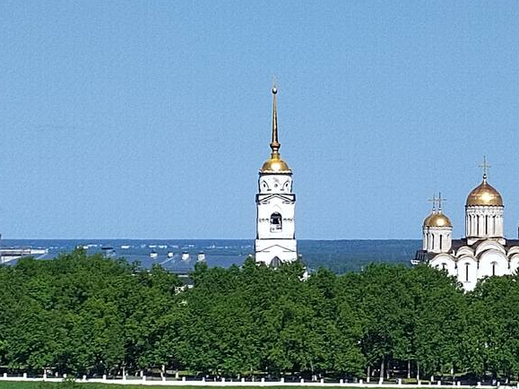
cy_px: 196
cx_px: 454
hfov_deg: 10.3
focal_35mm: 191
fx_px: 2863
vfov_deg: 7.8
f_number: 1.9
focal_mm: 5.52
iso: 253
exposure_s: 1/2000
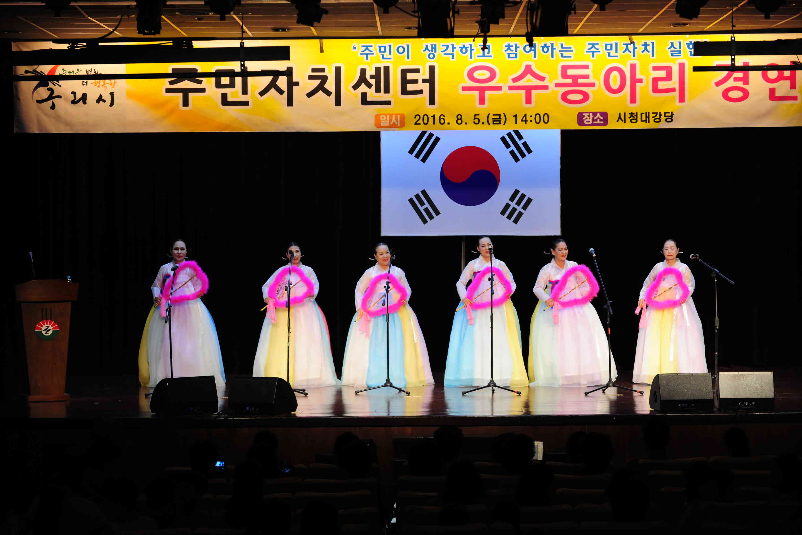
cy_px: 268
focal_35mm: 105
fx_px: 2339
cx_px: 401
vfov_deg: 13.0
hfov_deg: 19.5
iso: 1600
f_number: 5.6
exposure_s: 1/125
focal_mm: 105
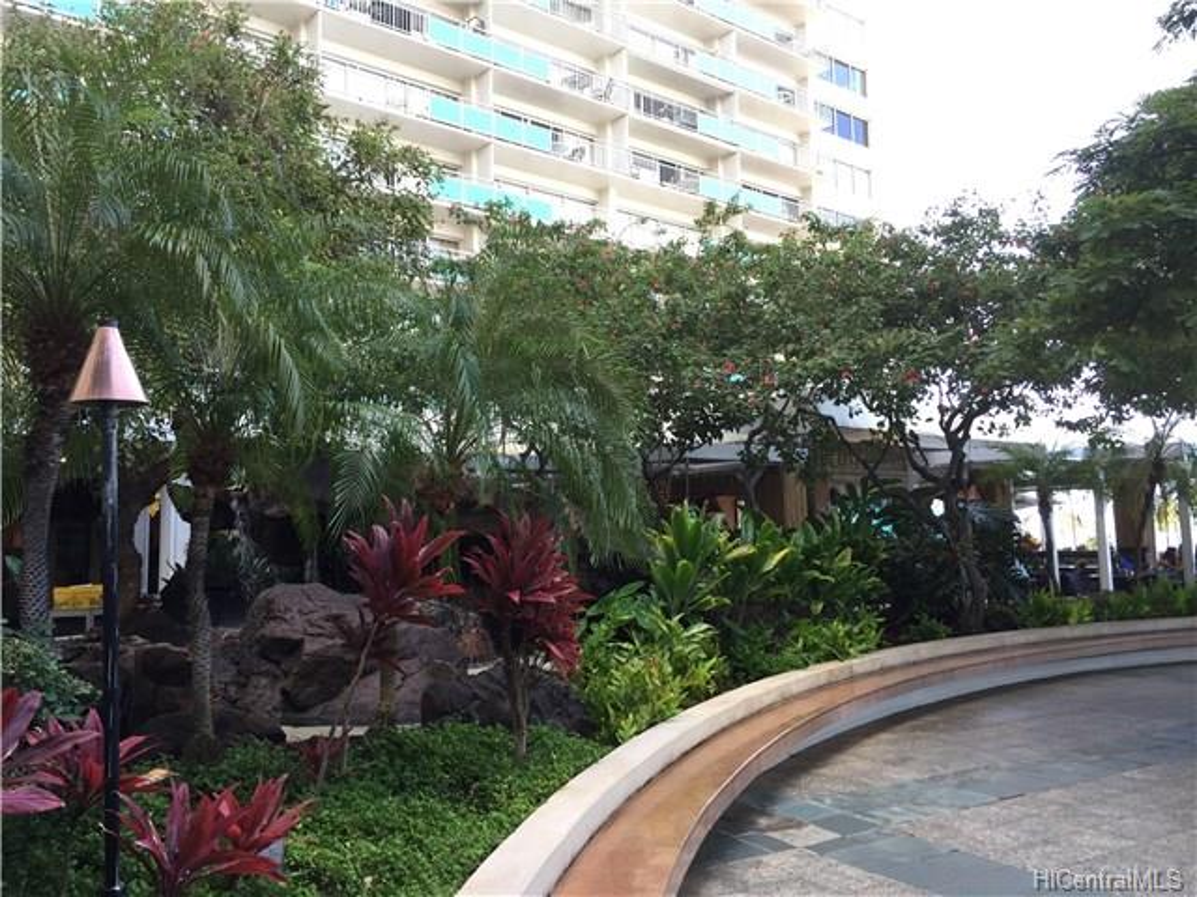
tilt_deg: +7.4
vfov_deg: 48.2
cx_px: 598
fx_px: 1003
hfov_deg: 61.7
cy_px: 448
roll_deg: +1.8
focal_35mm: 29
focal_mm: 4.15
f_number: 2.2
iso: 32
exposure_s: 1/120
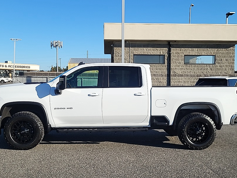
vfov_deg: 45.3
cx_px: 117
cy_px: 102
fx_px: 212
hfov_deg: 58.4
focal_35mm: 31
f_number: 1.8
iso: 50
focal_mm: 5.4
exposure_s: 1/2151
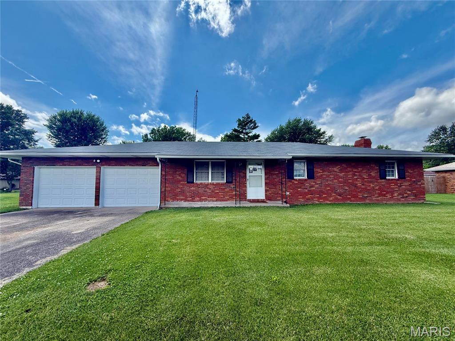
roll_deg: +0.5
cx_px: 228
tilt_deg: +4.4
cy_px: 170
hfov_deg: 102.1
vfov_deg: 85.7
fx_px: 184
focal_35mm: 14
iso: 50
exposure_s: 1/1534
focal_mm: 2.22
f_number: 2.2
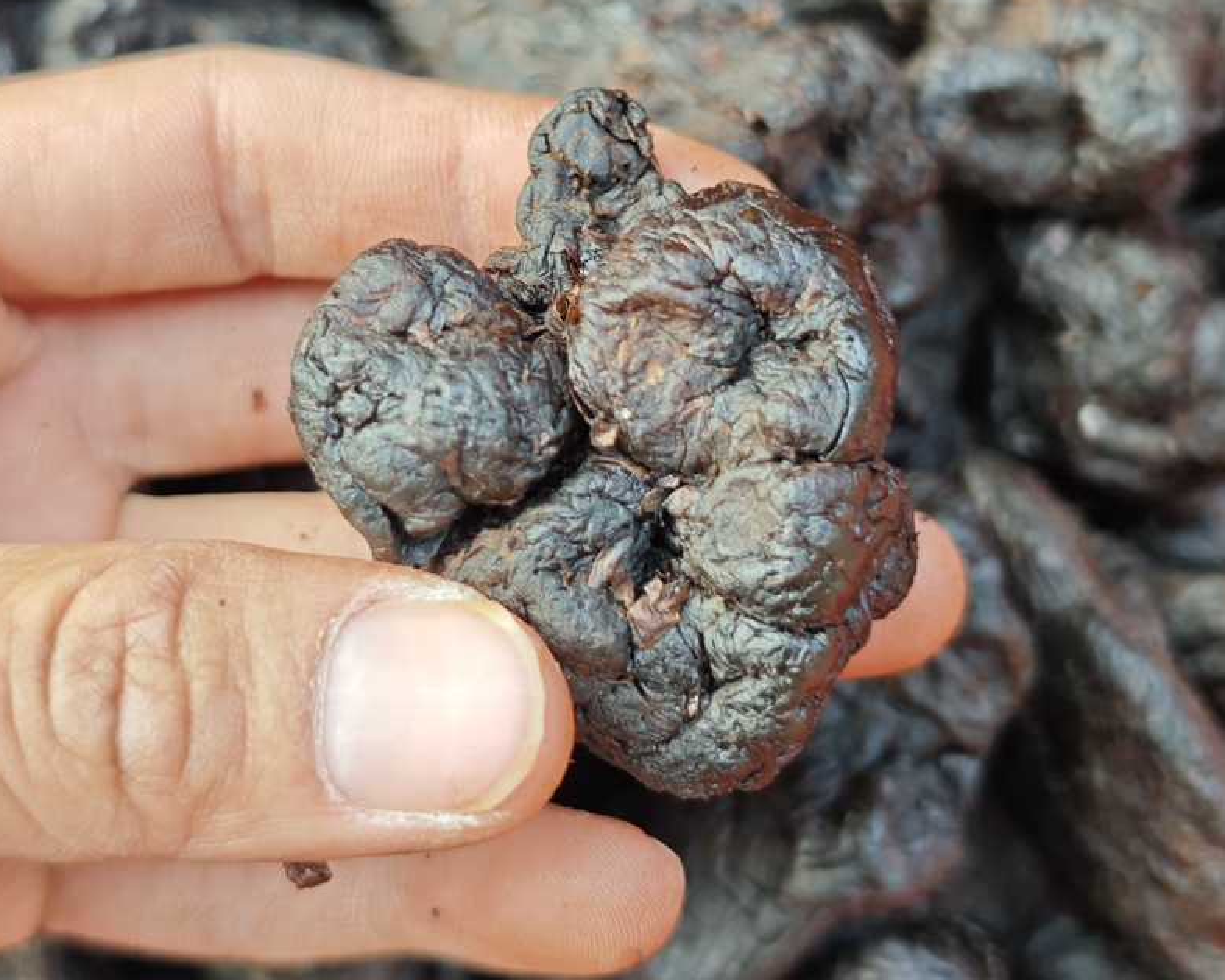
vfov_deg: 30.6
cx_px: 614
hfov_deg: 38.0
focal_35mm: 49
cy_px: 319
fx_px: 1777
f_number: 1.42
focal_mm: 6.68
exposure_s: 1/97.5
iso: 100
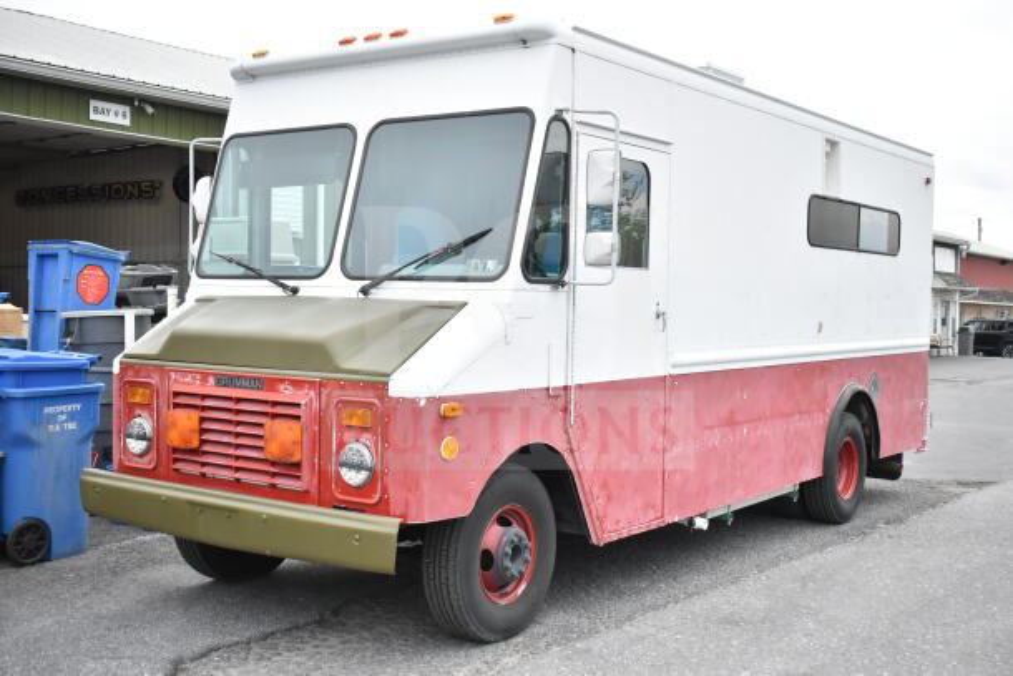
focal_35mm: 42
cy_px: 338
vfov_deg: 31.9
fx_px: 1182
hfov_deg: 46.4
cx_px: 506
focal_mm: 28
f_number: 4.2
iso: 1600
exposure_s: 1/4000
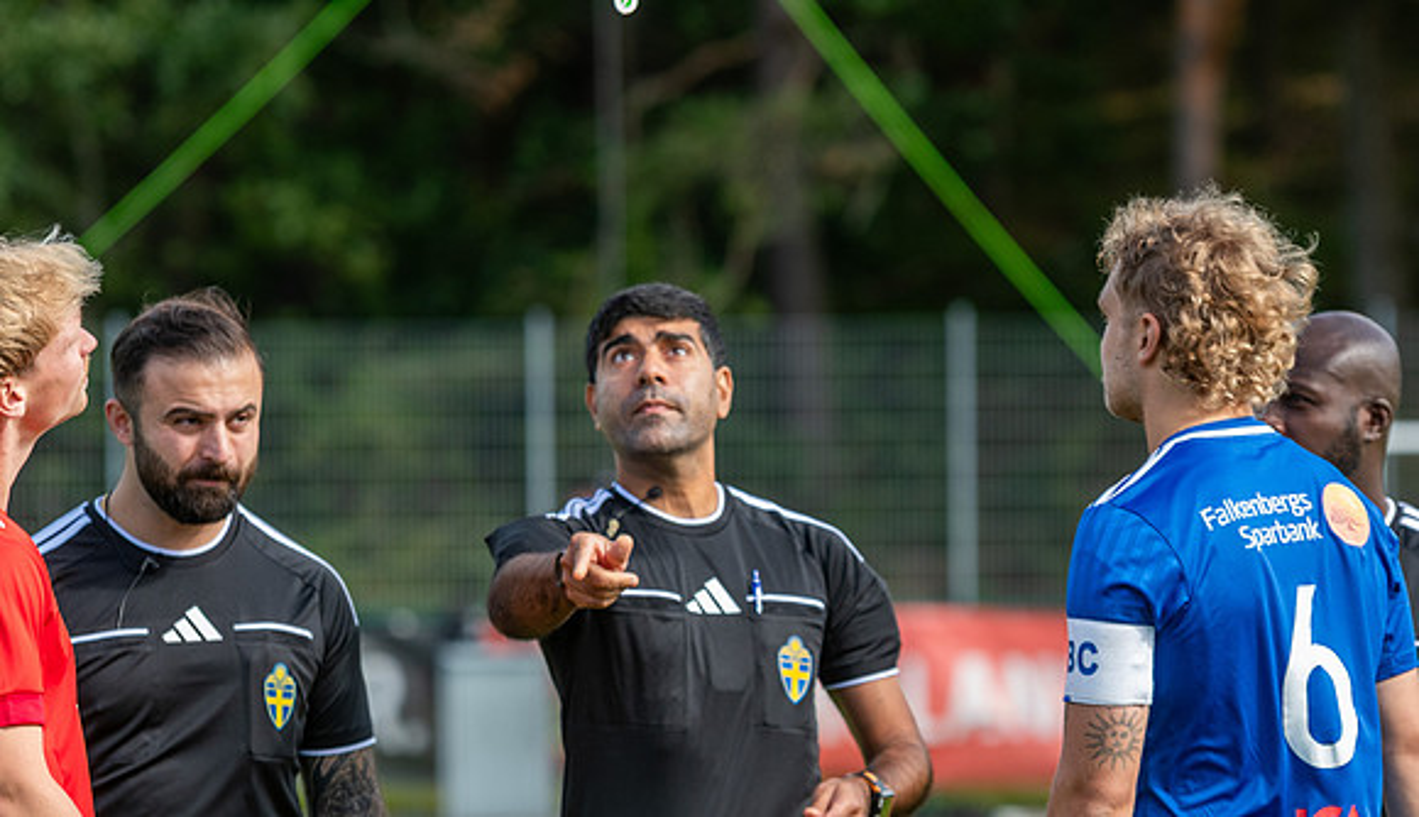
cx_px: 678
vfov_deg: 3.5
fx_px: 13330
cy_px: 575
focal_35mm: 352
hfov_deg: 6.1
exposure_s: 1/800
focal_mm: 185
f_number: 4.5
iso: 450
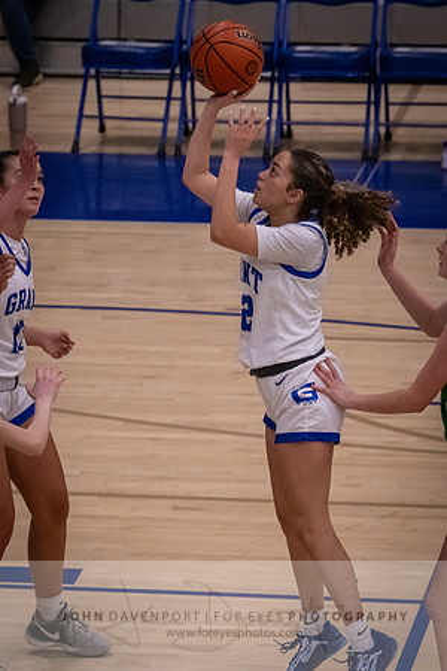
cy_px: 336
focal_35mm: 300
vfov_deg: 6.9
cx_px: 115
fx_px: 5587
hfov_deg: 4.6
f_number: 6.3
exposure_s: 1/1000
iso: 12800
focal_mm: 200
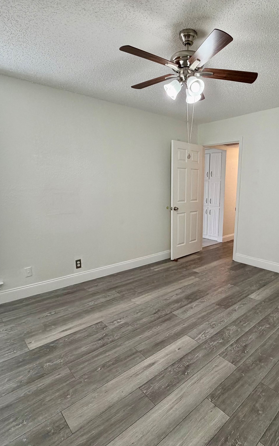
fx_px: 243
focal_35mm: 20
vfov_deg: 85.1
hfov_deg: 58.5
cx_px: 182
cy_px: 224
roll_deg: +0.2
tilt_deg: -9.3
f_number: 2.2
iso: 160
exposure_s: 1/120
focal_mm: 2.22
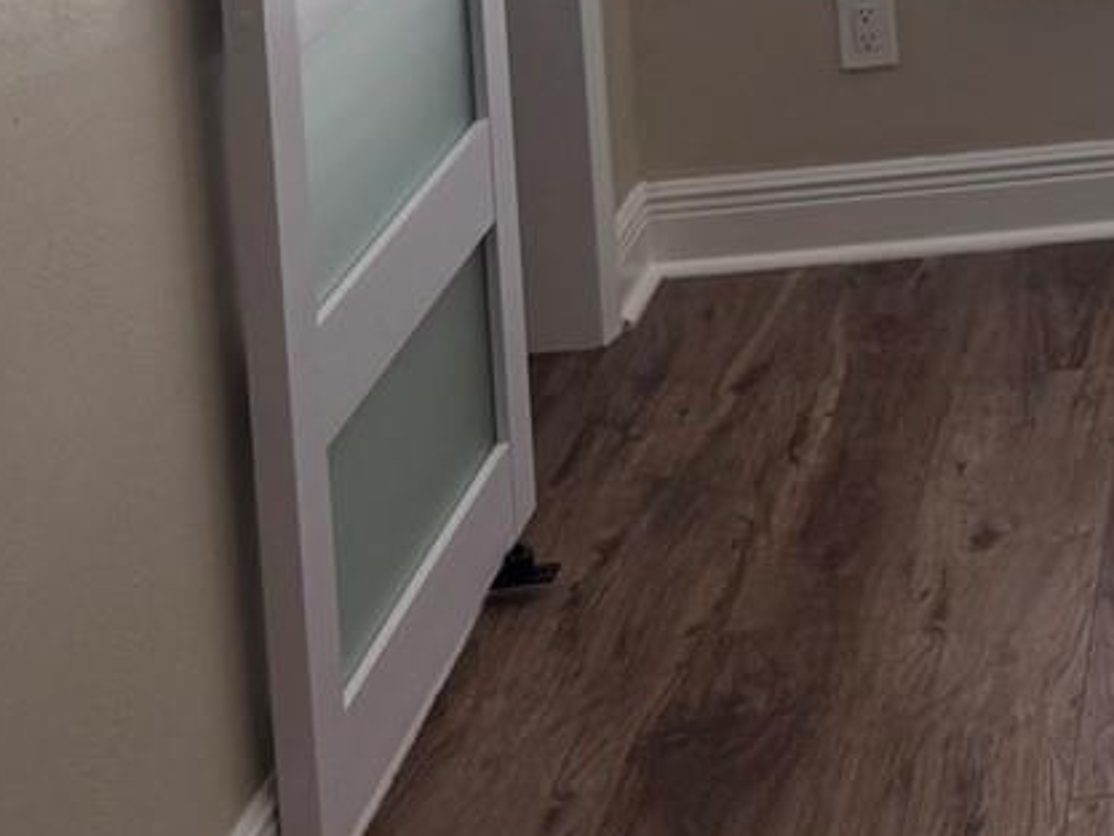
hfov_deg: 18.2
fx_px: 2962
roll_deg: +1.9
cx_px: 1822
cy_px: -652
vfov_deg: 14.3
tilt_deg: -4.7
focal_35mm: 92
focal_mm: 6.76
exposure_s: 1/120
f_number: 1.78
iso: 50
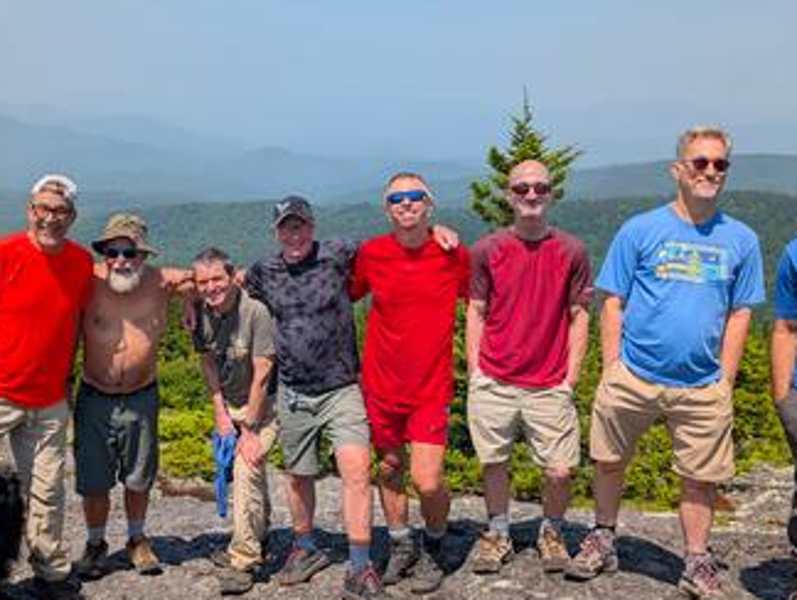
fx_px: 853
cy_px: 270
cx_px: 347
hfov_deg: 49.9
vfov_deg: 38.7
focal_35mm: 37
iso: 19
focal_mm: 6.9
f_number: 1.68
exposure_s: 1/1443
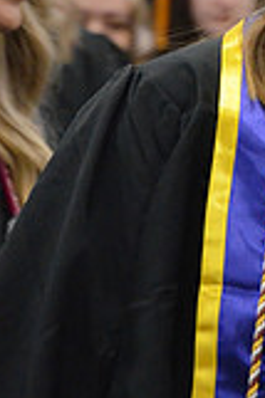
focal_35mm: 378
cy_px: -10
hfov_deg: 3.6
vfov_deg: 5.4
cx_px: 317
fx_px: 4182
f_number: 4.5
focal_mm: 70
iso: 3200
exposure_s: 1/125
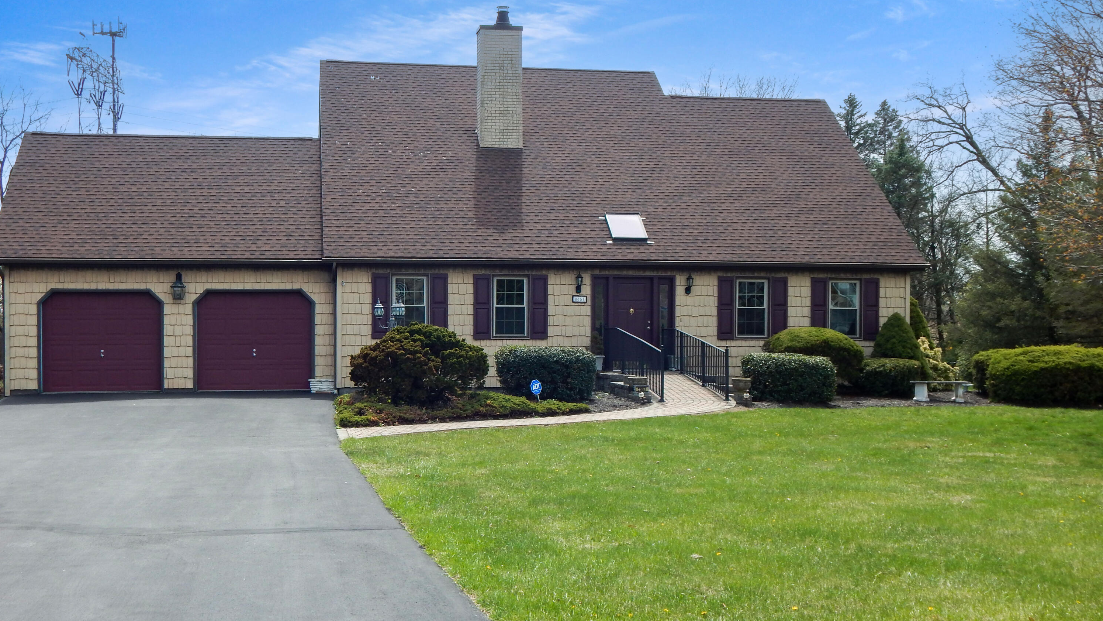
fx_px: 1375
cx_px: 551
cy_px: 313
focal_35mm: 47
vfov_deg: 25.4
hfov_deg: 43.7
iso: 125
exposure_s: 1/640
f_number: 3.6
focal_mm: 7.7
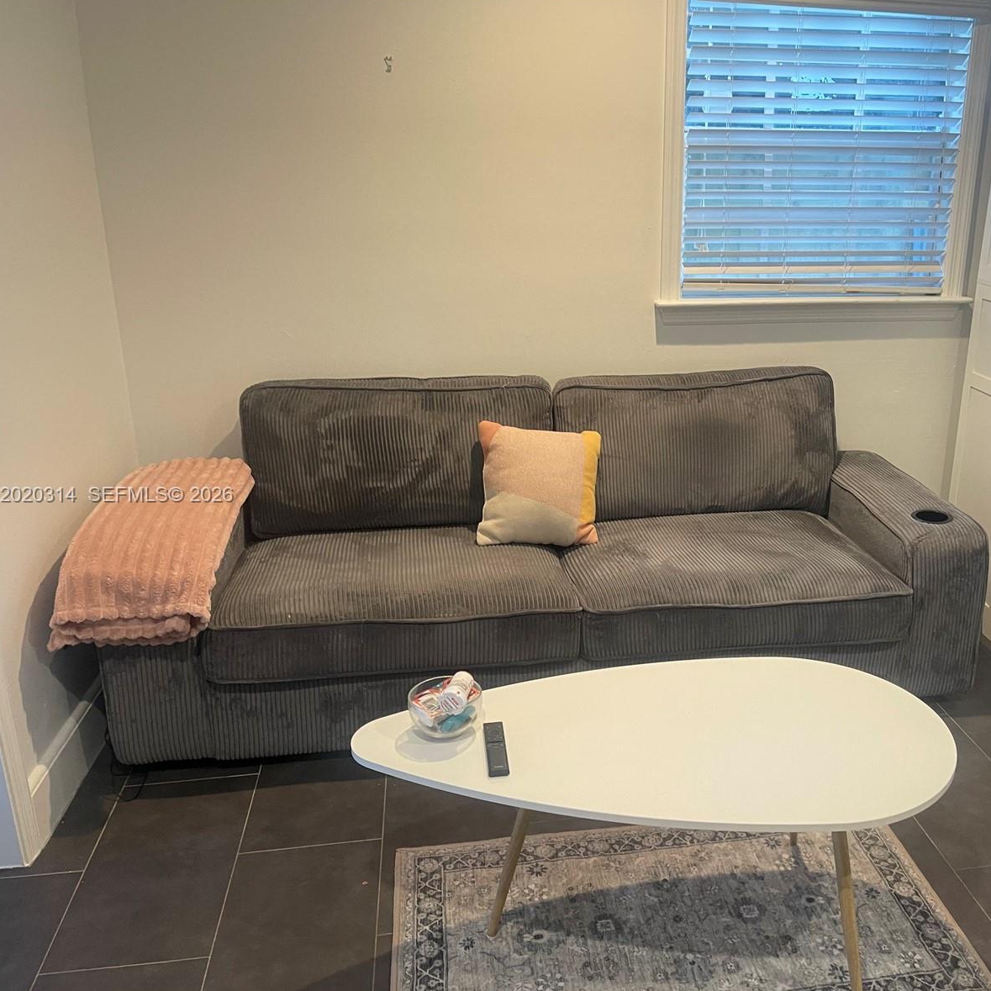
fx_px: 972
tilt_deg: -19.3
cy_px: 496
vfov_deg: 54.0
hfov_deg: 53.2
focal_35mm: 30
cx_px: 644
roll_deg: -1.4
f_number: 1.6
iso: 160
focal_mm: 5.1
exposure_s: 1/60
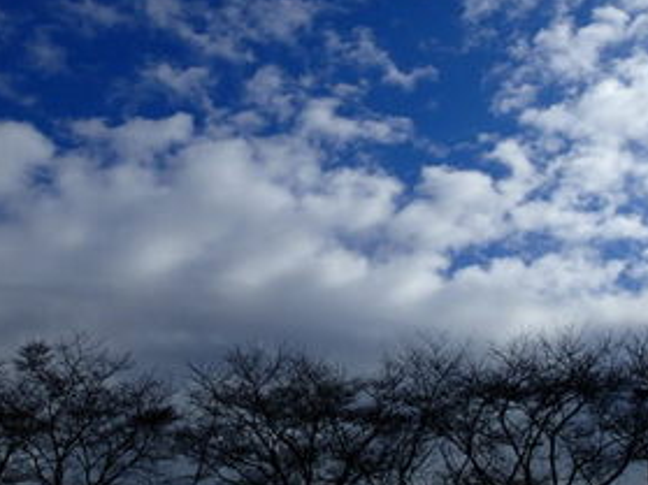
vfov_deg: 33.3
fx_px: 805
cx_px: 358
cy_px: 167
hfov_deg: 43.8
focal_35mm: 43
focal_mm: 4.5
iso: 100
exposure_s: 1/640
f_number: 8
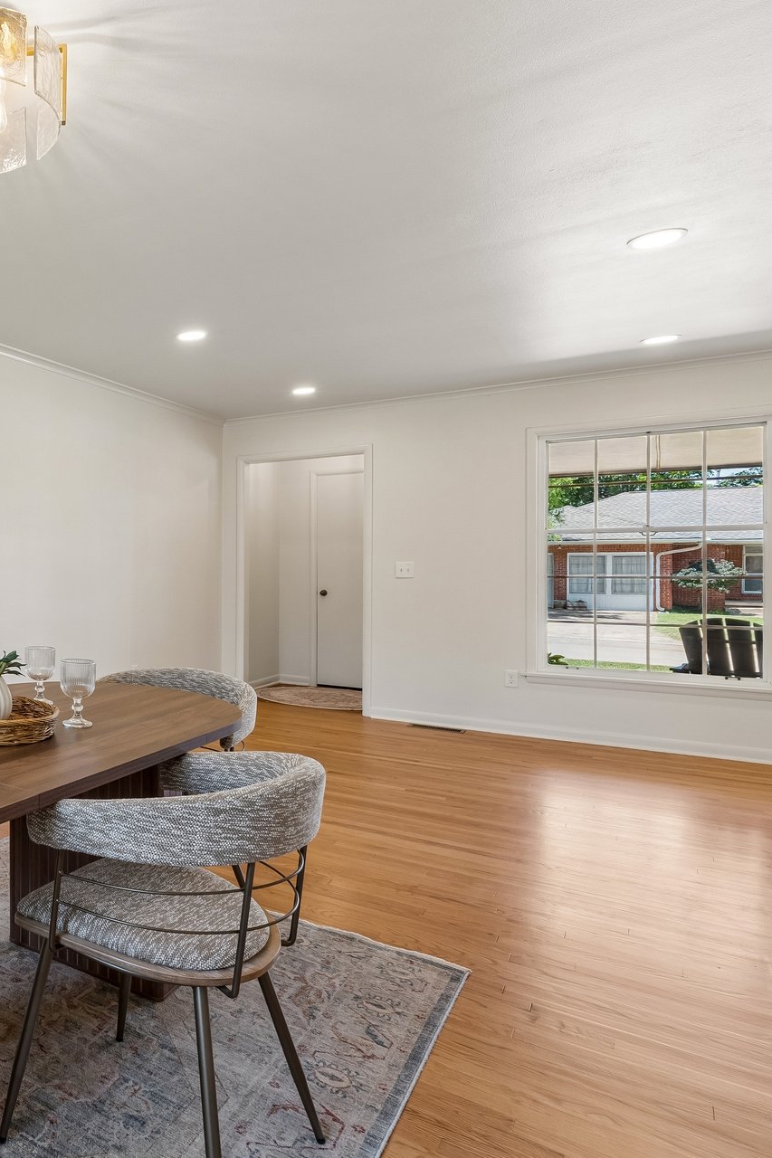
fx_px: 772
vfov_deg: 73.8
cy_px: 580
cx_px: -93
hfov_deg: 41.4
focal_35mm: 24
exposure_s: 1/80
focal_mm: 10
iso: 200
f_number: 8
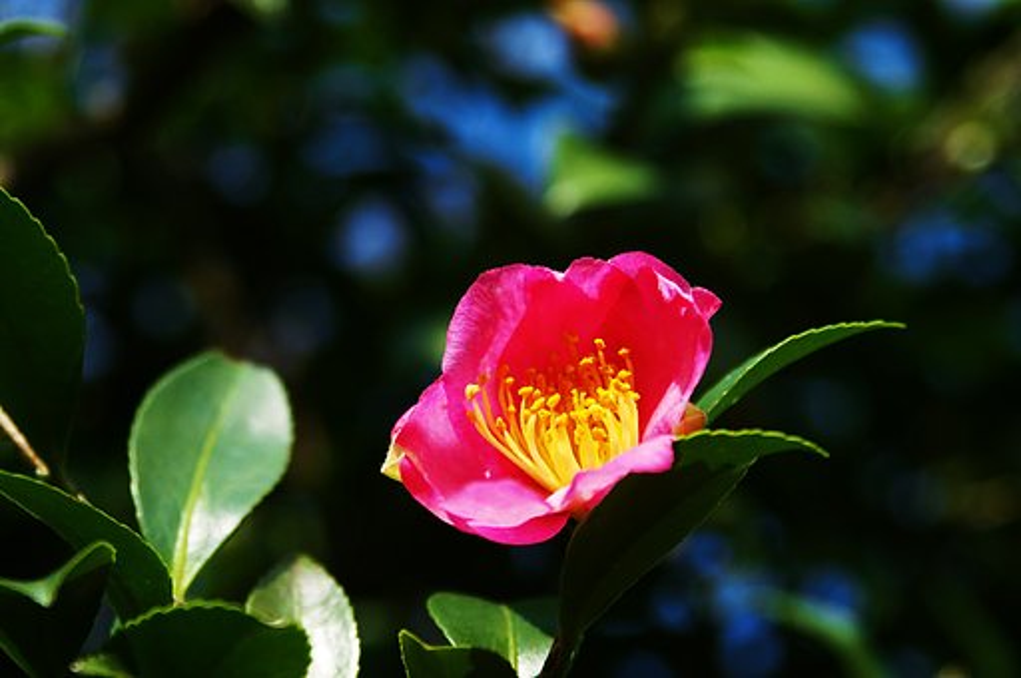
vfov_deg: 8.7
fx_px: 4461
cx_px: 510
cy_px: 339
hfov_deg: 13.1
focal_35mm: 158
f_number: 5.6
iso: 200
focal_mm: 105
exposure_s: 1/750
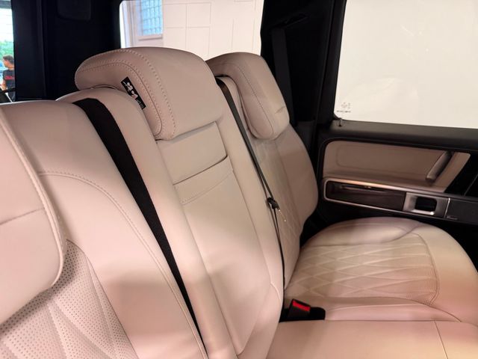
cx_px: 239
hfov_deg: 71.6
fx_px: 331
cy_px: 180
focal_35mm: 24
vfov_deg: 56.8
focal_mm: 6.76
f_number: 1.78
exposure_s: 1/58
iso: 200
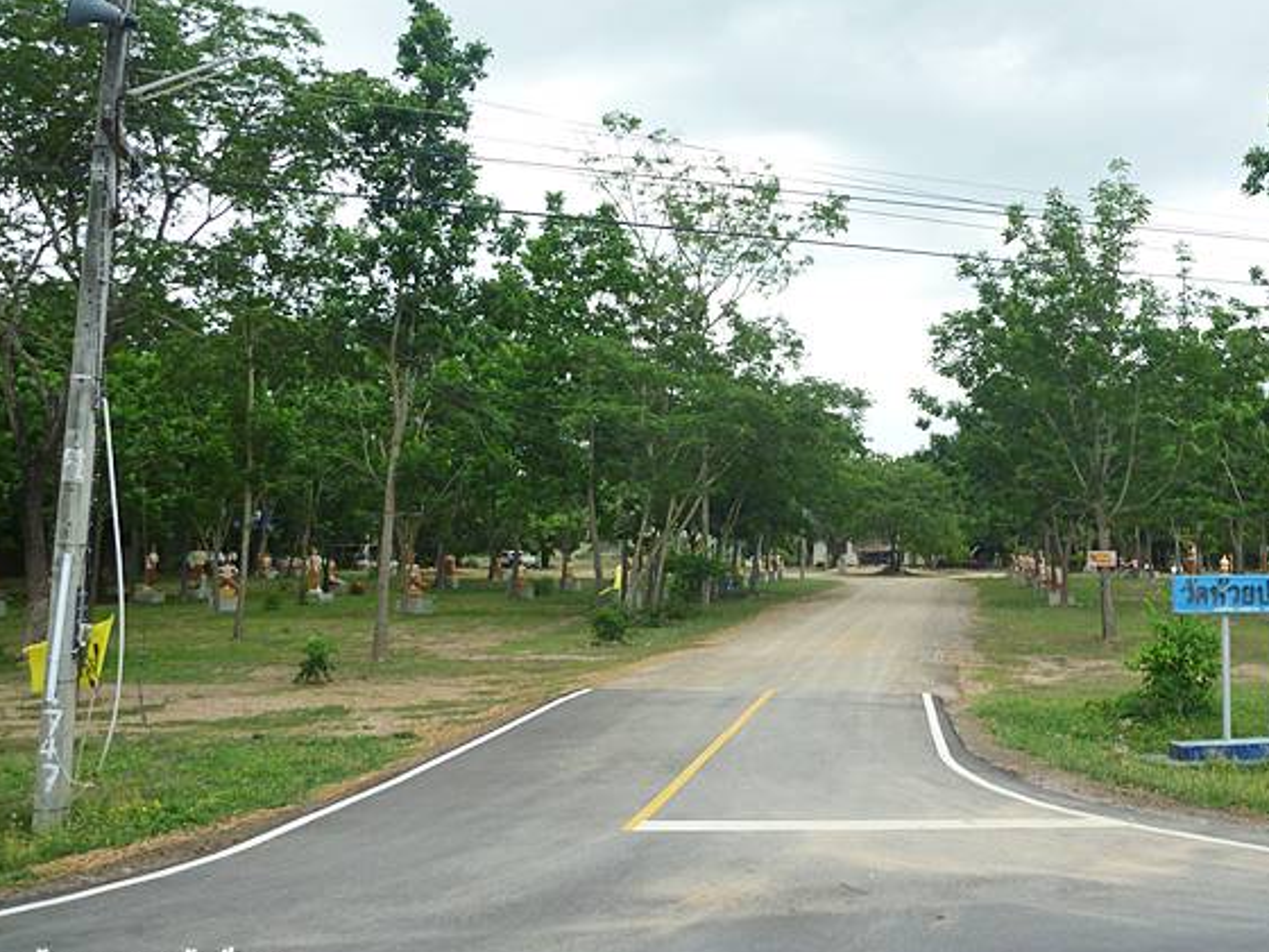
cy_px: 326
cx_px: 886
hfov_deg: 45.8
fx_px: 1466
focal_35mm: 40
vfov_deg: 35.6
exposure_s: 1/400
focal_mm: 4.9
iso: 80
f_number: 3.3
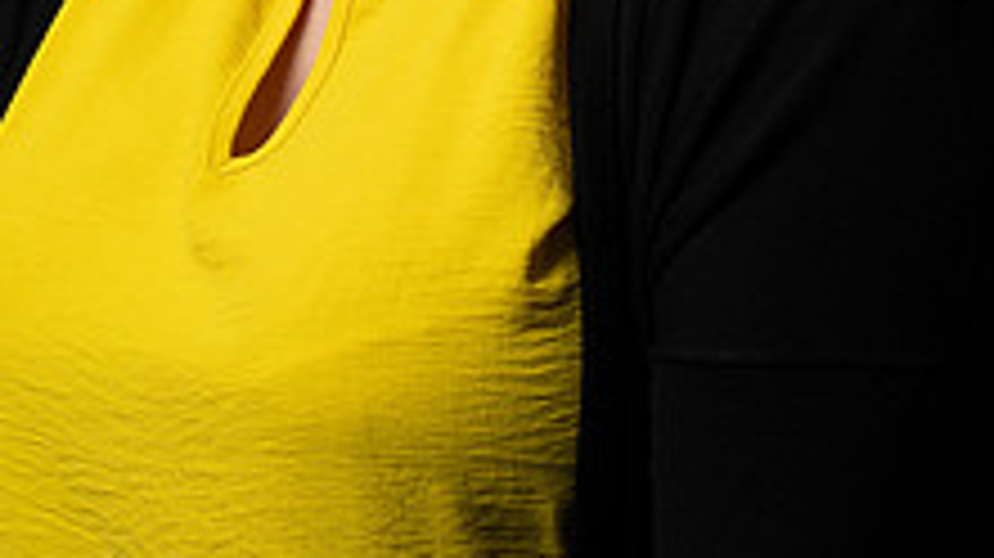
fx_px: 8192
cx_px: 423
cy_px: -351
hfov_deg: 6.9
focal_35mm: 311
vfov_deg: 3.9
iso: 160
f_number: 7.1
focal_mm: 146
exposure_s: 1/160
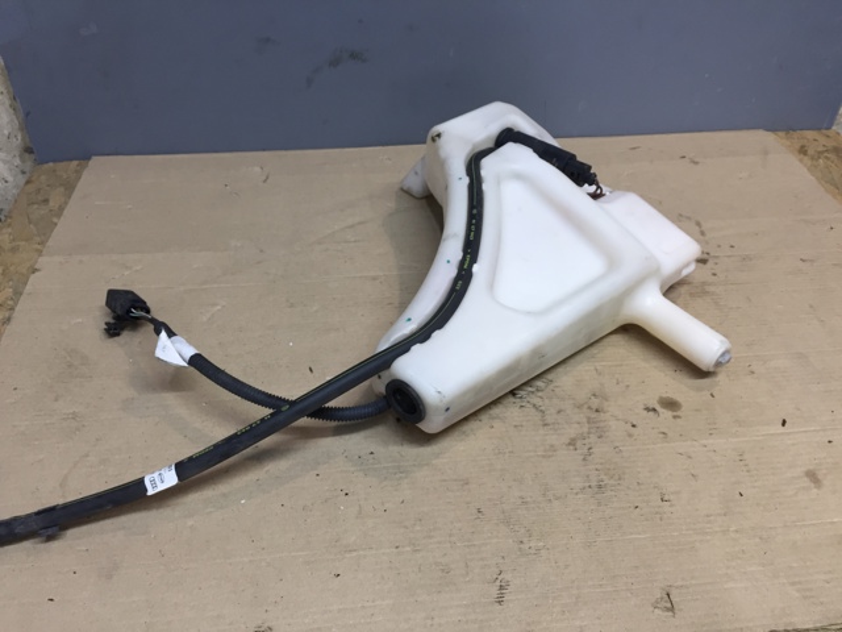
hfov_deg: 61.7
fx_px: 705
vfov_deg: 48.2
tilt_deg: -40.5
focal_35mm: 29
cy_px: 316
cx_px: 421
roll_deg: -1.9
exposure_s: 1/33
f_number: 2.2
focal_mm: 4.15
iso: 40
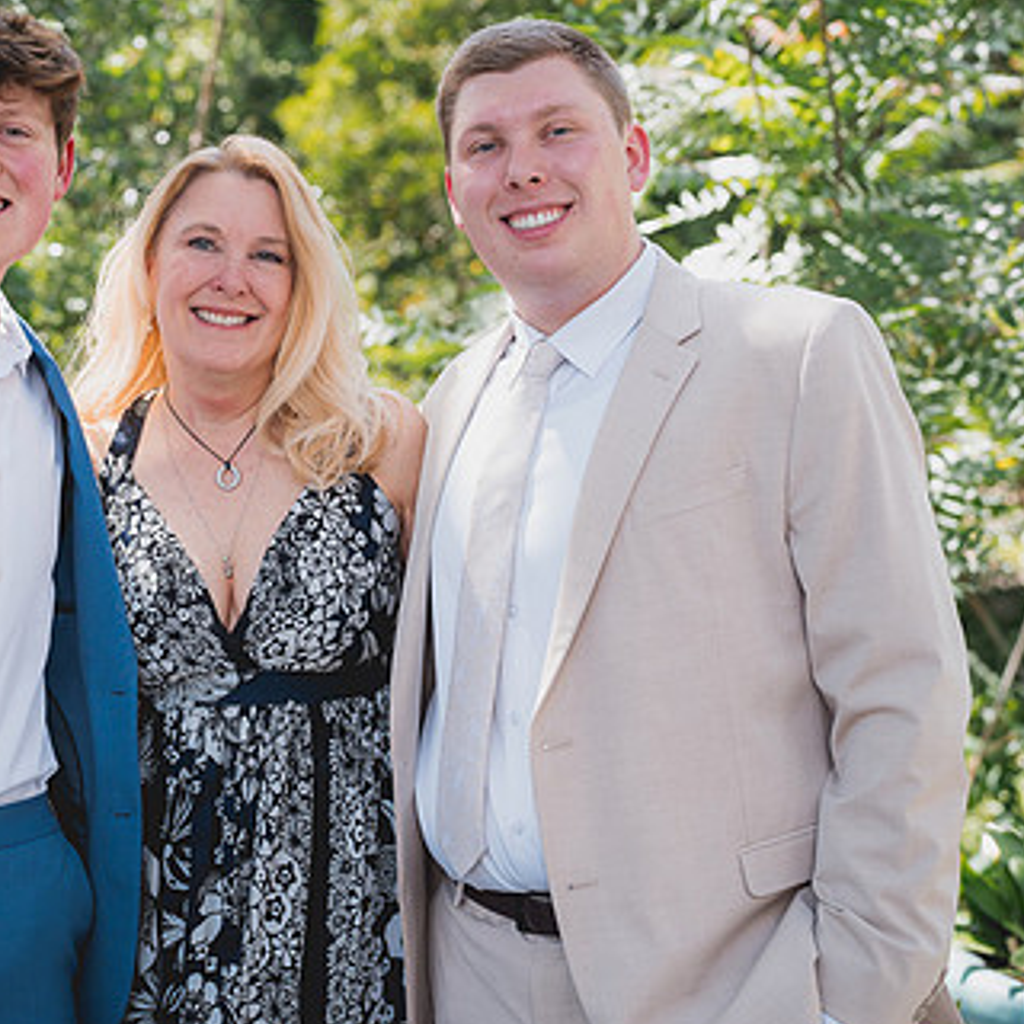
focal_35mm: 77
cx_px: 246
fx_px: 2577
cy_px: 434
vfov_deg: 22.5
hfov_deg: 22.3
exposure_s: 1/320
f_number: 2.8
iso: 200
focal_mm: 50
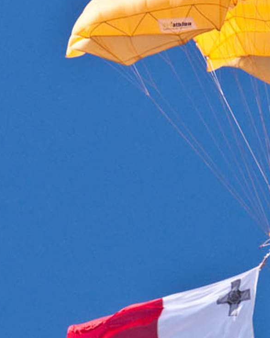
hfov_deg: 2.5
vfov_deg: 3.2
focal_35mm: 612
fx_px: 6112
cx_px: 223
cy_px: 214
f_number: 10
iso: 500
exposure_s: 1/640
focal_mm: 200
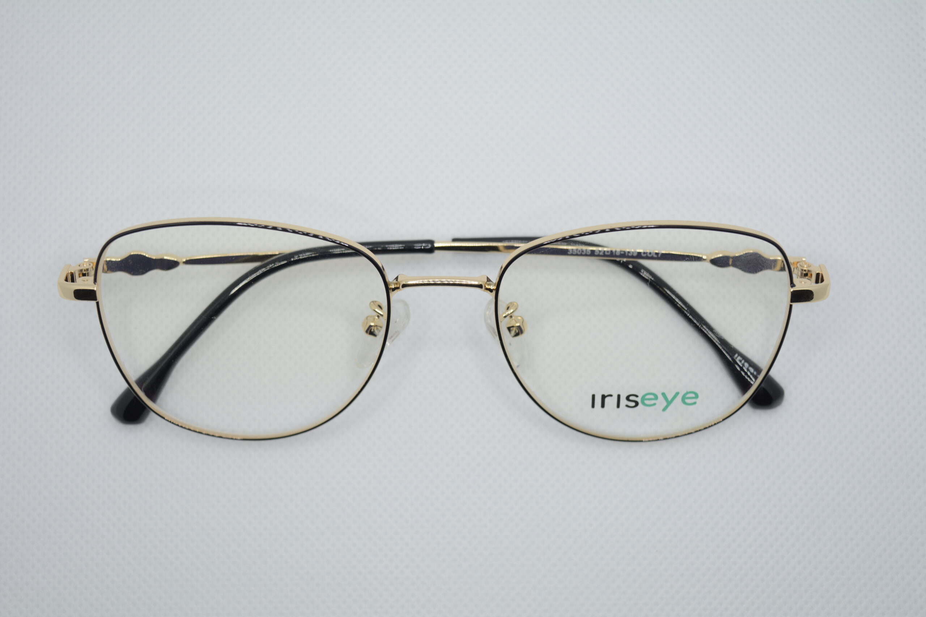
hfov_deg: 33.4
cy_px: 308
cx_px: 463
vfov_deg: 22.6
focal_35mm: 60
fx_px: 1543
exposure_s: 1/125
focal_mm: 40
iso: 200
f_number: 5.6
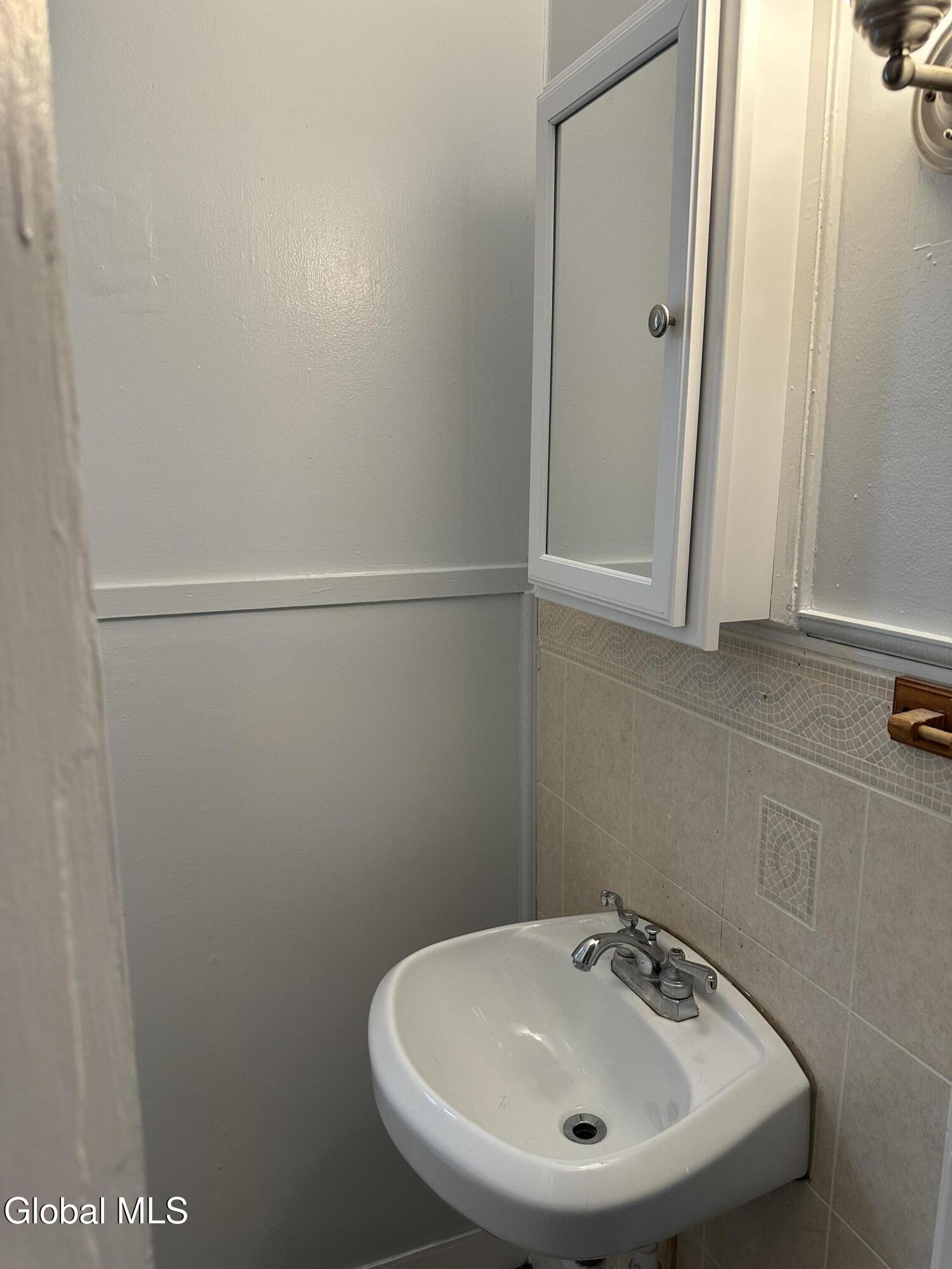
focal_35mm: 24
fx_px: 880
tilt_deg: -10.7
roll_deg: -1.0
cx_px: 476
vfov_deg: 71.6
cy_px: 634
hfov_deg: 56.8
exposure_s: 1/120
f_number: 1.78
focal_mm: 6.86
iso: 200
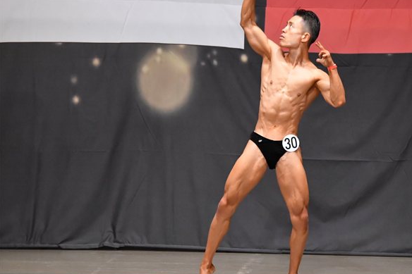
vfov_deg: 5.1
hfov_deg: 7.7
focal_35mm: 268
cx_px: 272
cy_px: 135
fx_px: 3066
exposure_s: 1/400
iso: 6400
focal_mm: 135
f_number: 5.6
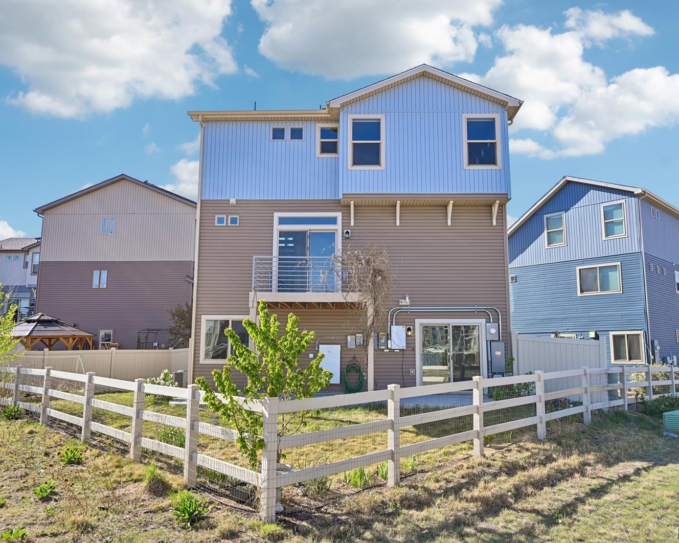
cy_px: 271
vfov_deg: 53.9
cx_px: 350
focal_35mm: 27
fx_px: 534
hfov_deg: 64.9
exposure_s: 1/40
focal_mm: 23.5
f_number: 11
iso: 64
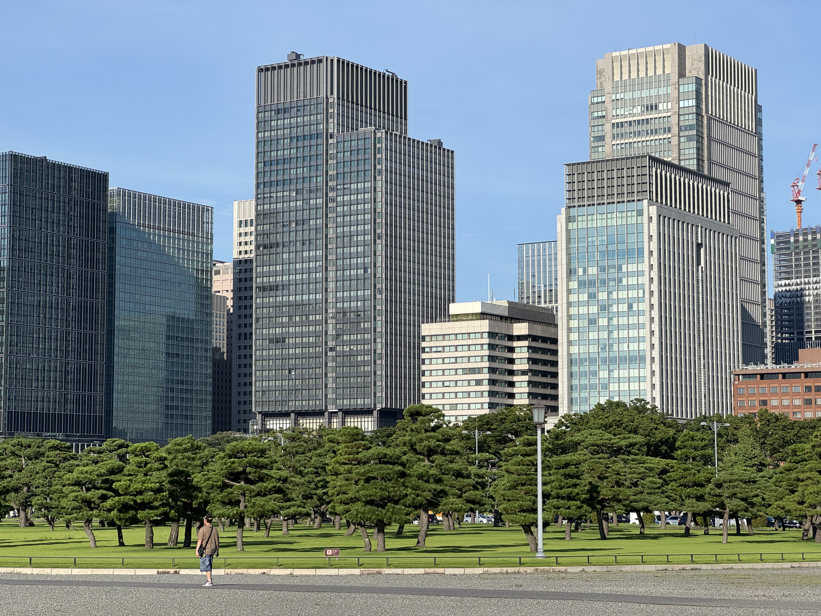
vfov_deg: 19.1
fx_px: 1826
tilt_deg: +6.8
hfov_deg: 25.3
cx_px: 410
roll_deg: +0.4
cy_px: 308
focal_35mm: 77
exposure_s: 1/758
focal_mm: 9
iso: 25
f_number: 2.8
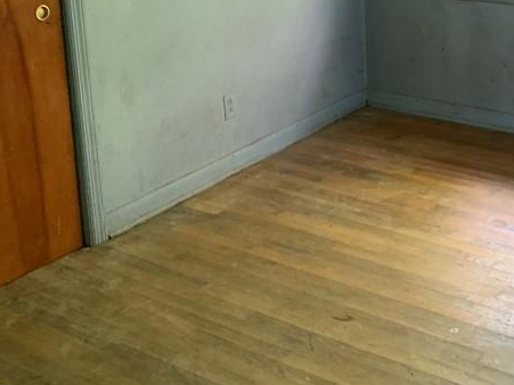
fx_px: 876
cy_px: 25
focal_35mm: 59
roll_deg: +1.2
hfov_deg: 31.7
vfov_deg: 24.0
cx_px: 424
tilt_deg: -13.6
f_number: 1.8
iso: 125
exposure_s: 1/60
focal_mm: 4.25
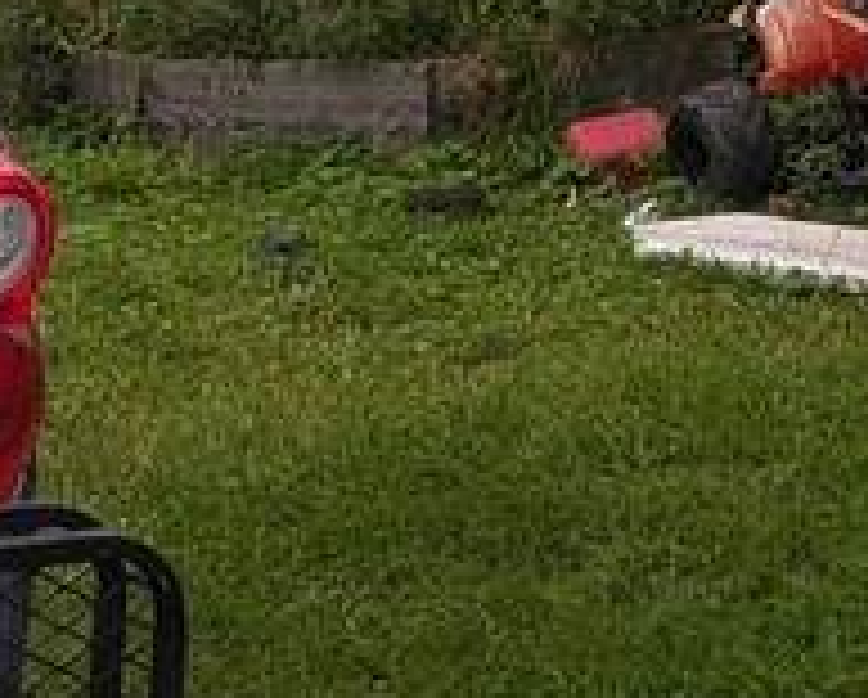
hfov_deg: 14.0
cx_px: 1489
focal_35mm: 124
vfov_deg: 11.1
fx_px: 3190
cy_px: -770
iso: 28
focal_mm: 4.53
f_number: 1.7
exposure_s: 1/253
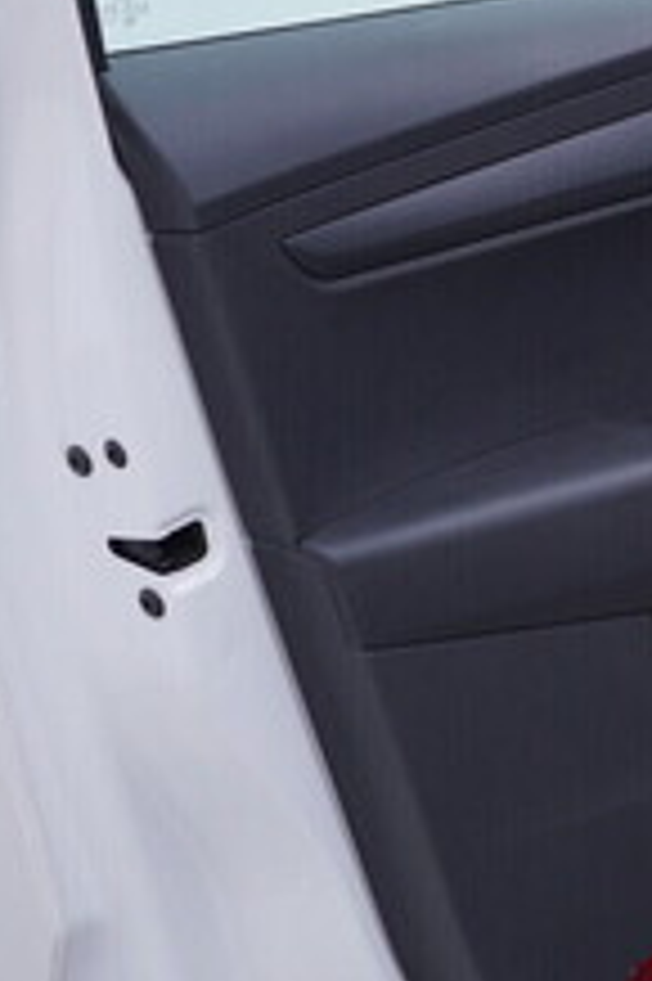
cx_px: 1214
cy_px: 187
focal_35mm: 91
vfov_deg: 22.1
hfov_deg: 13.3
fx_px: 2476
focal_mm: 24
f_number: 3.5
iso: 125
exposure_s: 1/60
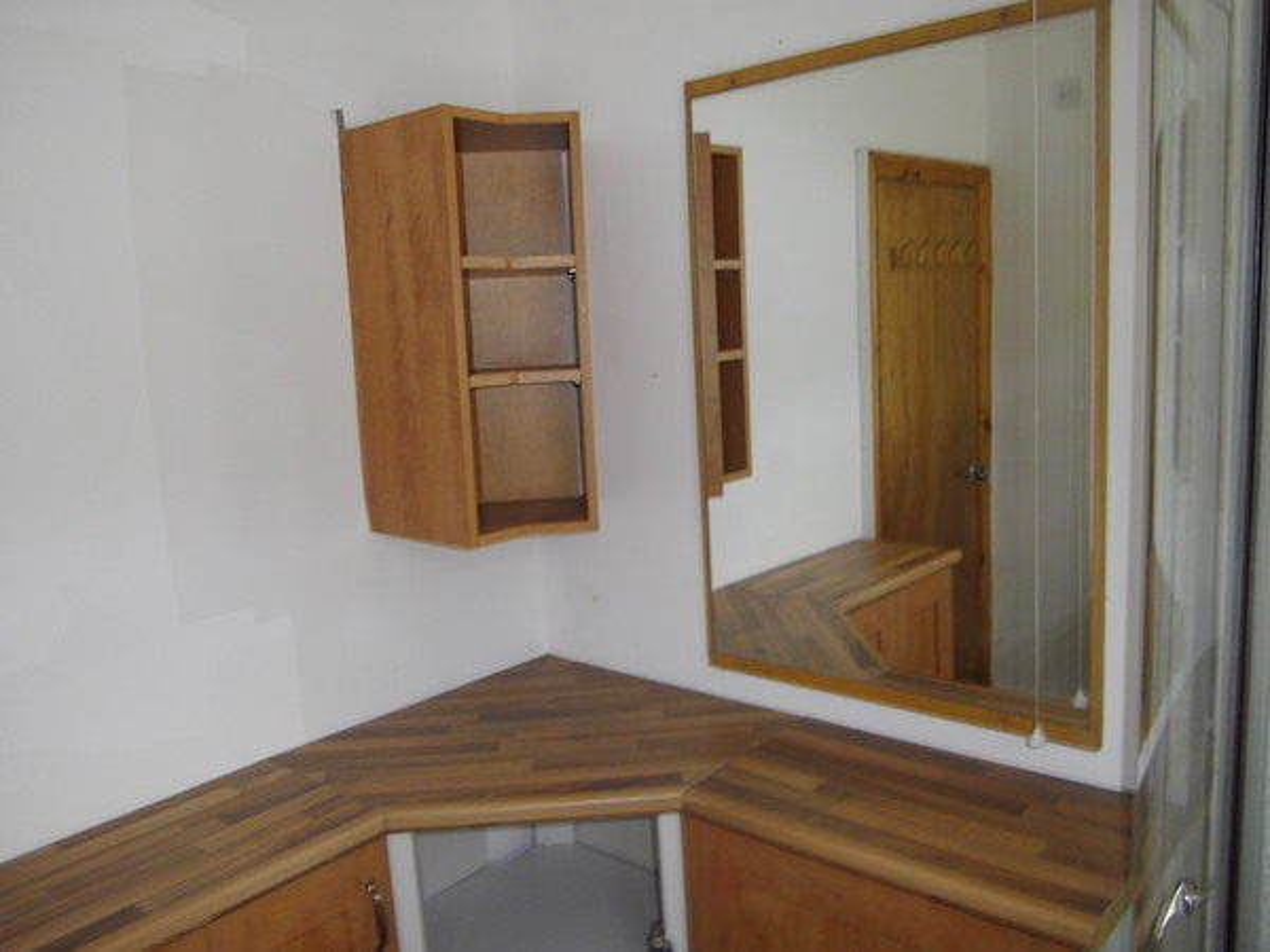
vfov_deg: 51.4
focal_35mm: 27
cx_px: 635
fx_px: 991
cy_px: 476
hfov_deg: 65.3
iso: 100
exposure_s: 1/50
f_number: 3.2
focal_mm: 4.9
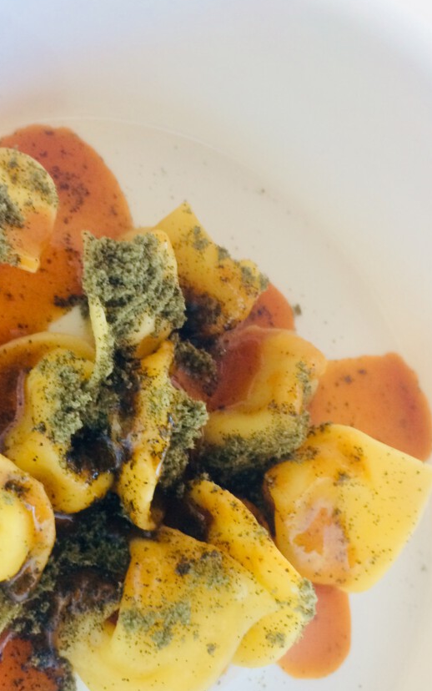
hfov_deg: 33.3
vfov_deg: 51.2
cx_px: 141
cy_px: 415
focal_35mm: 38
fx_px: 715
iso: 125
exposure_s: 1/33
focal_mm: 4.15
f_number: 2.2
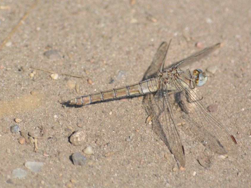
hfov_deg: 4.1
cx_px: 133
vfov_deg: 3.0
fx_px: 3546
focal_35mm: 489
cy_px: 94
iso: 100
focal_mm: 300
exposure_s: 1/250
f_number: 8
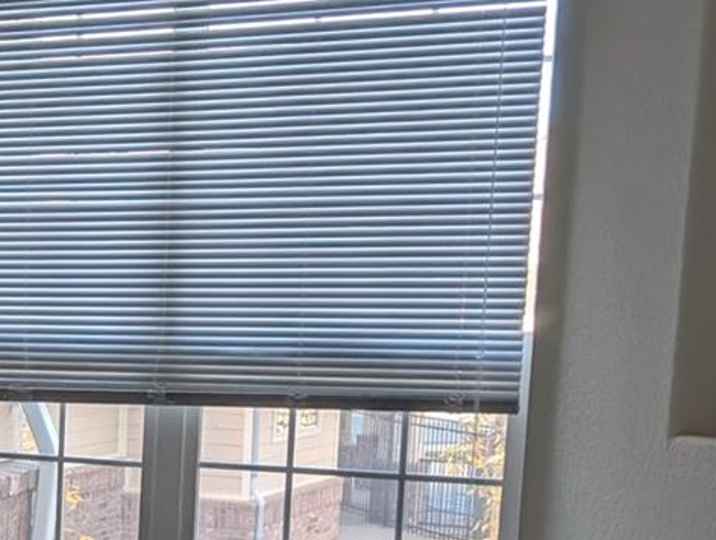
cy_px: 587
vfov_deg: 17.7
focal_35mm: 81
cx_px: -168
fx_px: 1679
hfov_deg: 22.1
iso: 316
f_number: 1.68
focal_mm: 6.9
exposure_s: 1/514
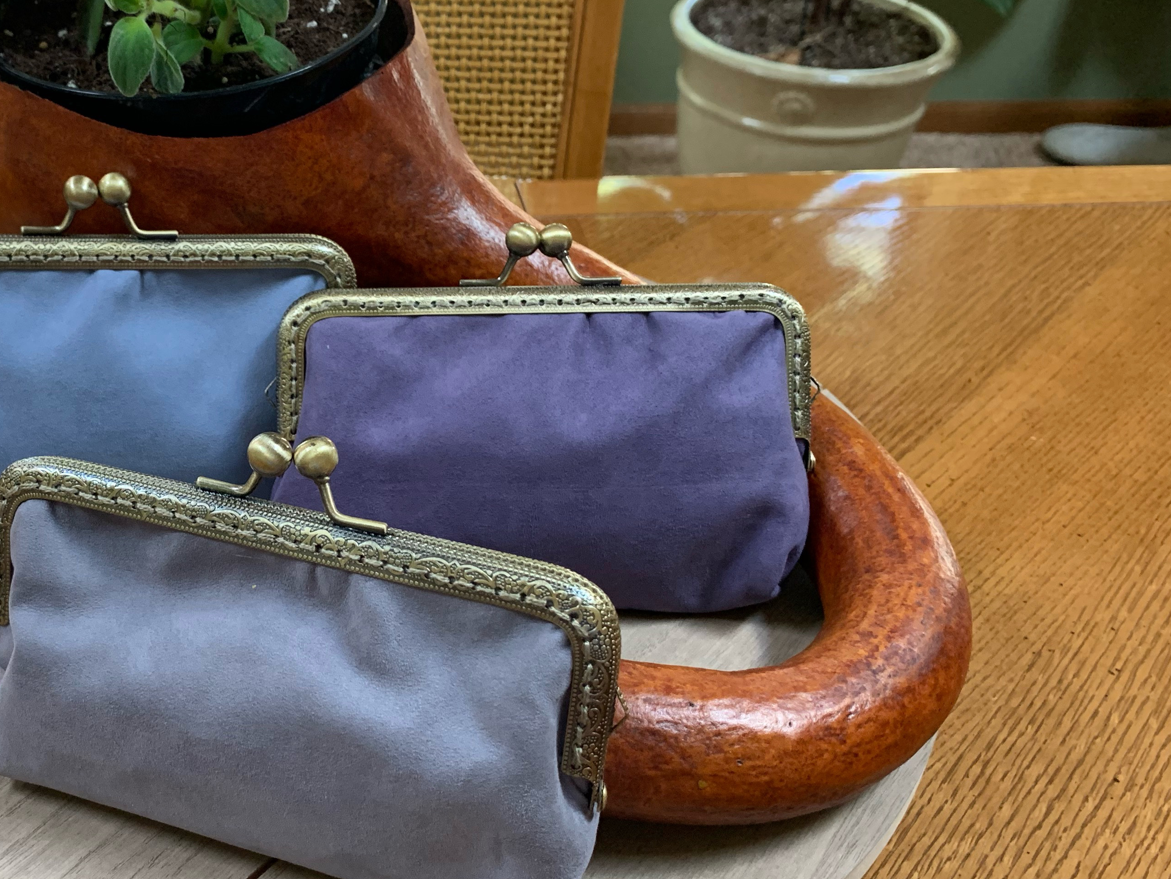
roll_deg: -0.3
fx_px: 1387
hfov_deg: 44.1
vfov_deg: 35.1
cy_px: 441
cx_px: 282
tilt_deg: -36.9
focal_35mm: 41
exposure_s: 1/60
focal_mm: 4.25
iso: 250
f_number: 1.8
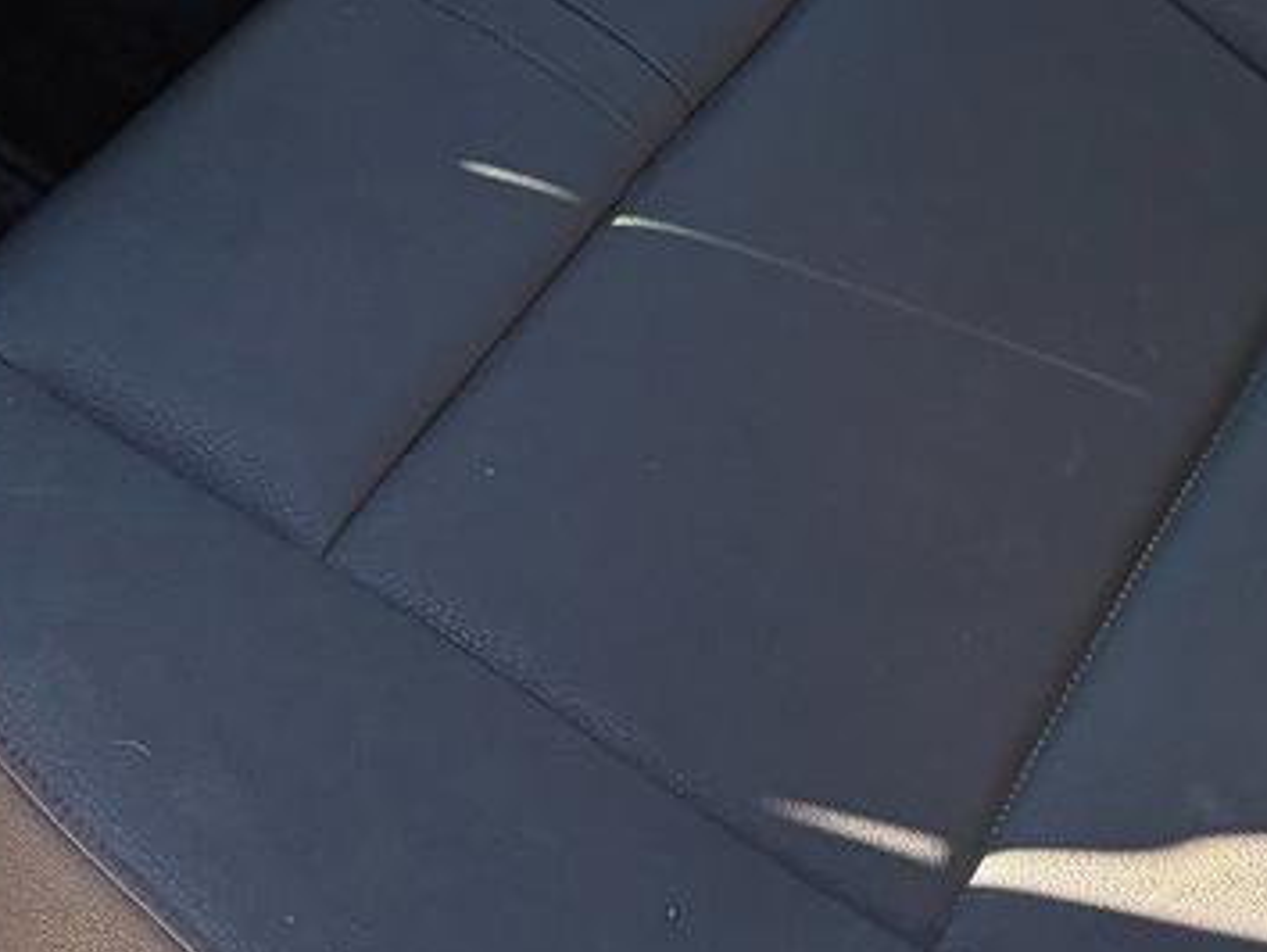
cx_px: 866
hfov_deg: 20.8
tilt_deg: -39.8
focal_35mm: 94
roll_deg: -12.1
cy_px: -61
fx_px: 3443
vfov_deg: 15.4
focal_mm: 5.96
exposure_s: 1/200
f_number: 1.6
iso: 100
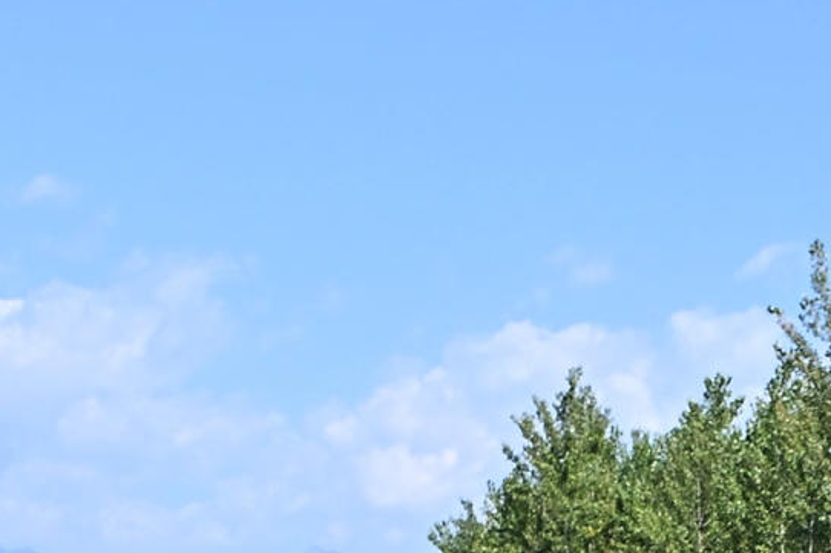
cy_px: 1440
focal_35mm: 136
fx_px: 3138
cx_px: 1187
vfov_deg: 8.9
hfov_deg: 14.2
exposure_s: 1/800
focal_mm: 24
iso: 400
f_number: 9
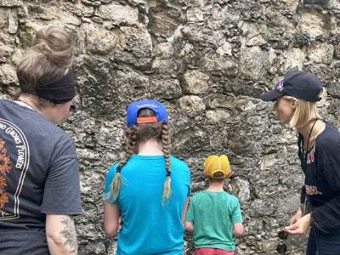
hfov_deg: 67.3
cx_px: 170
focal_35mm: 26
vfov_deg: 53.1
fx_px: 255
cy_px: 128
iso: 40
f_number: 1.5
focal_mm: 5.7
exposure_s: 1/236
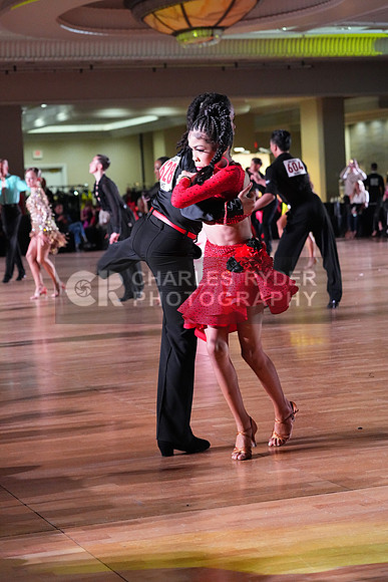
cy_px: 291
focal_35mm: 83
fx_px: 1341
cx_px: 194
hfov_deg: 16.5
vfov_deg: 24.5
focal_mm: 83
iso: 10000
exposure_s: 1/400
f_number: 5
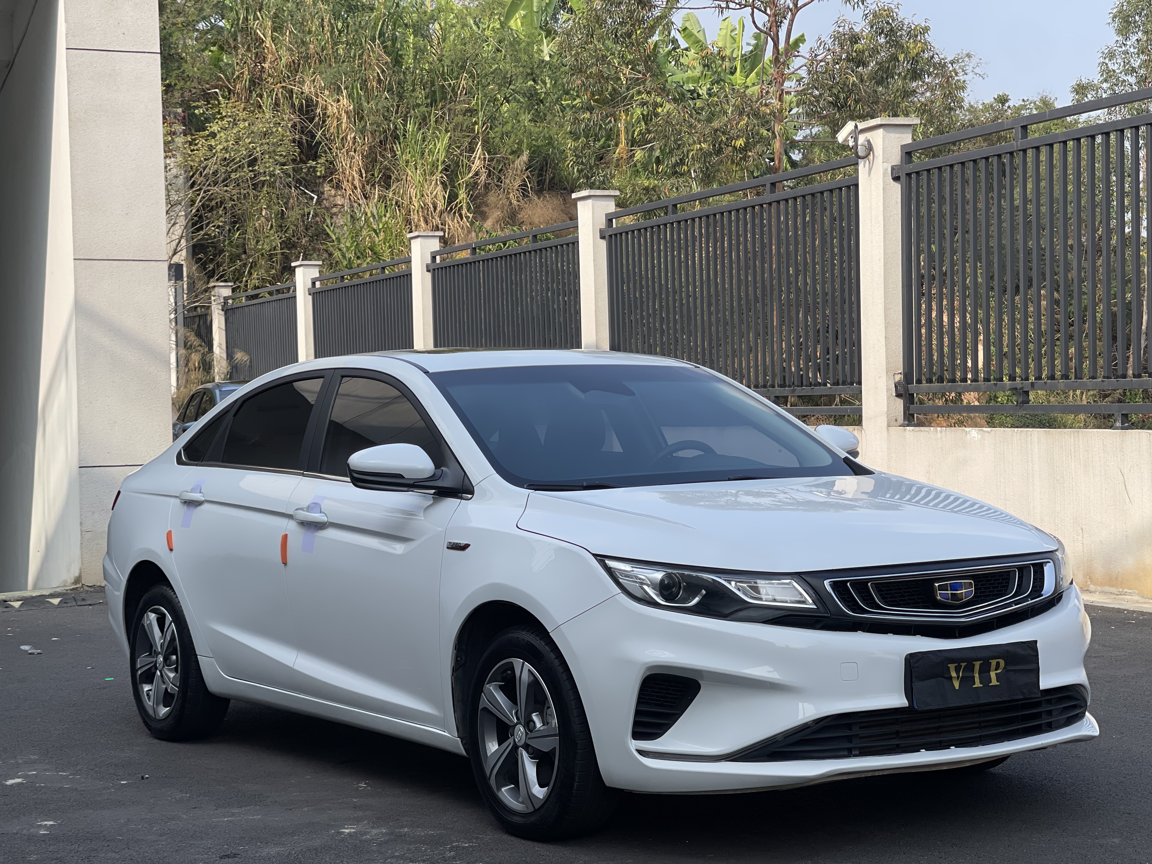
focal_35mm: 64
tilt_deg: -1.4
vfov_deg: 22.9
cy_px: 432
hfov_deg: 30.3
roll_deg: +0.8
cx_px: 576
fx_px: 2130
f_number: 2.2
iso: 32
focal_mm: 7.5
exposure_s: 1/1004
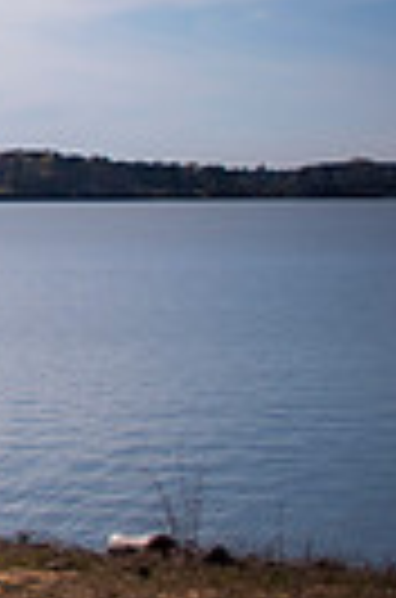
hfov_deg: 9.4
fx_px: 1741
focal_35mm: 105
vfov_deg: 18.8
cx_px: -886
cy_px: -47
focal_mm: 24
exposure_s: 1/4000
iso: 100
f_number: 2.8
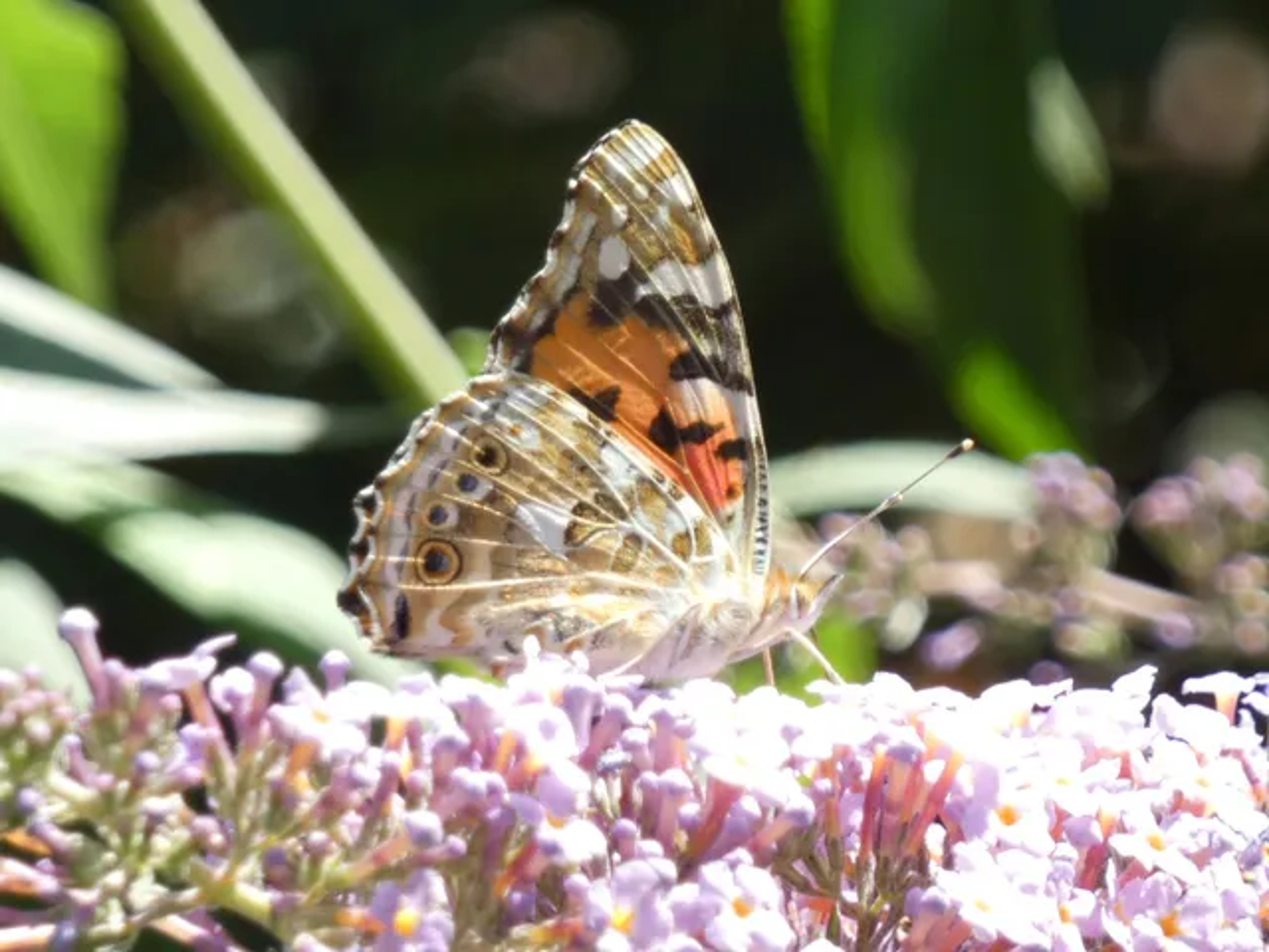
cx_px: 634
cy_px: 476
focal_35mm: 700
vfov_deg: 2.1
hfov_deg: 2.8
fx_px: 25662
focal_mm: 125.5
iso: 80
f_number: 5.6
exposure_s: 1/100
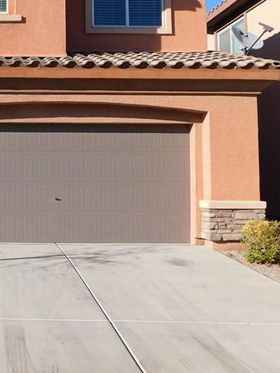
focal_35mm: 47
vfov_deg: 40.2
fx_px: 507
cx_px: -18
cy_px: 146
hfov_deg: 28.4
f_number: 6
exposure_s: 1/400
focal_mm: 4
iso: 125
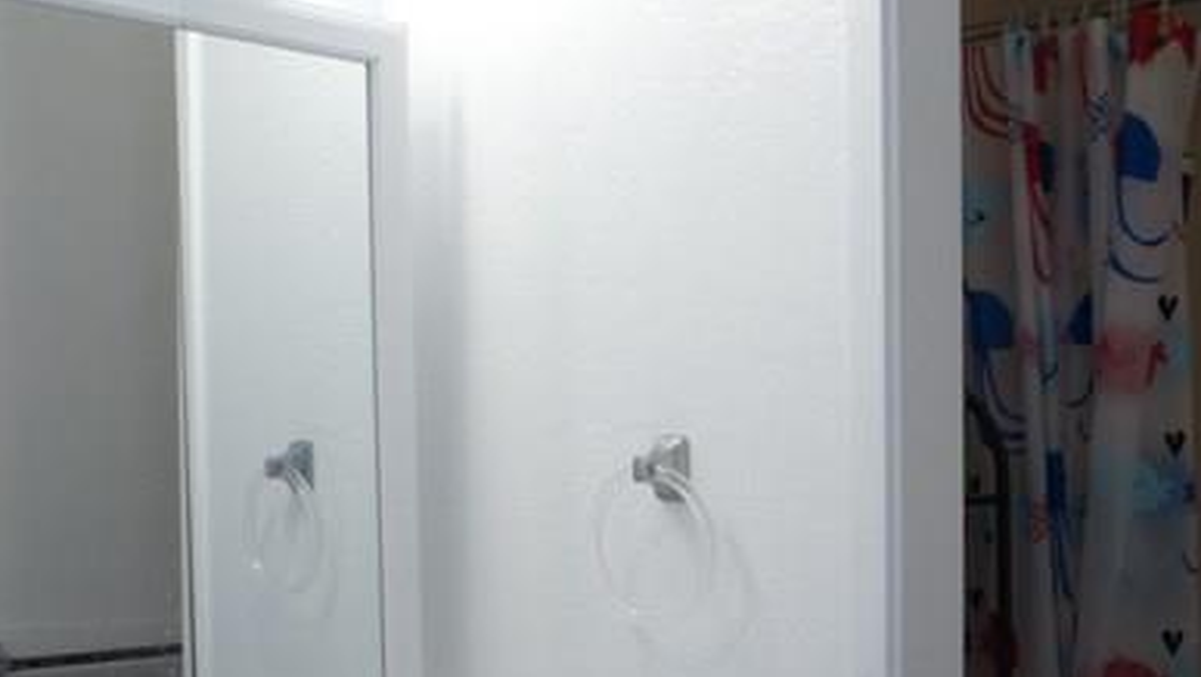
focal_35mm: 54
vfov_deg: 21.8
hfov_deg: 38.4
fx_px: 1720
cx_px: 711
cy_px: 593
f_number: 3.3
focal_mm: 5.2
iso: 160
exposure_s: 1/30
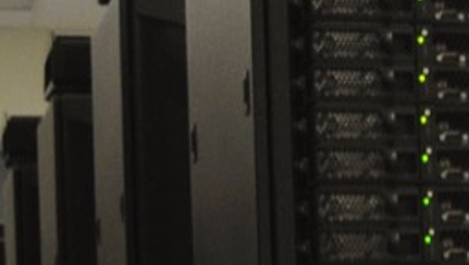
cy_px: 371
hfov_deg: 8.5
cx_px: 1532
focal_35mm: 199
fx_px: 2477
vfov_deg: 6.1
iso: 720
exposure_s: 1/50
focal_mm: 18
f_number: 3.5
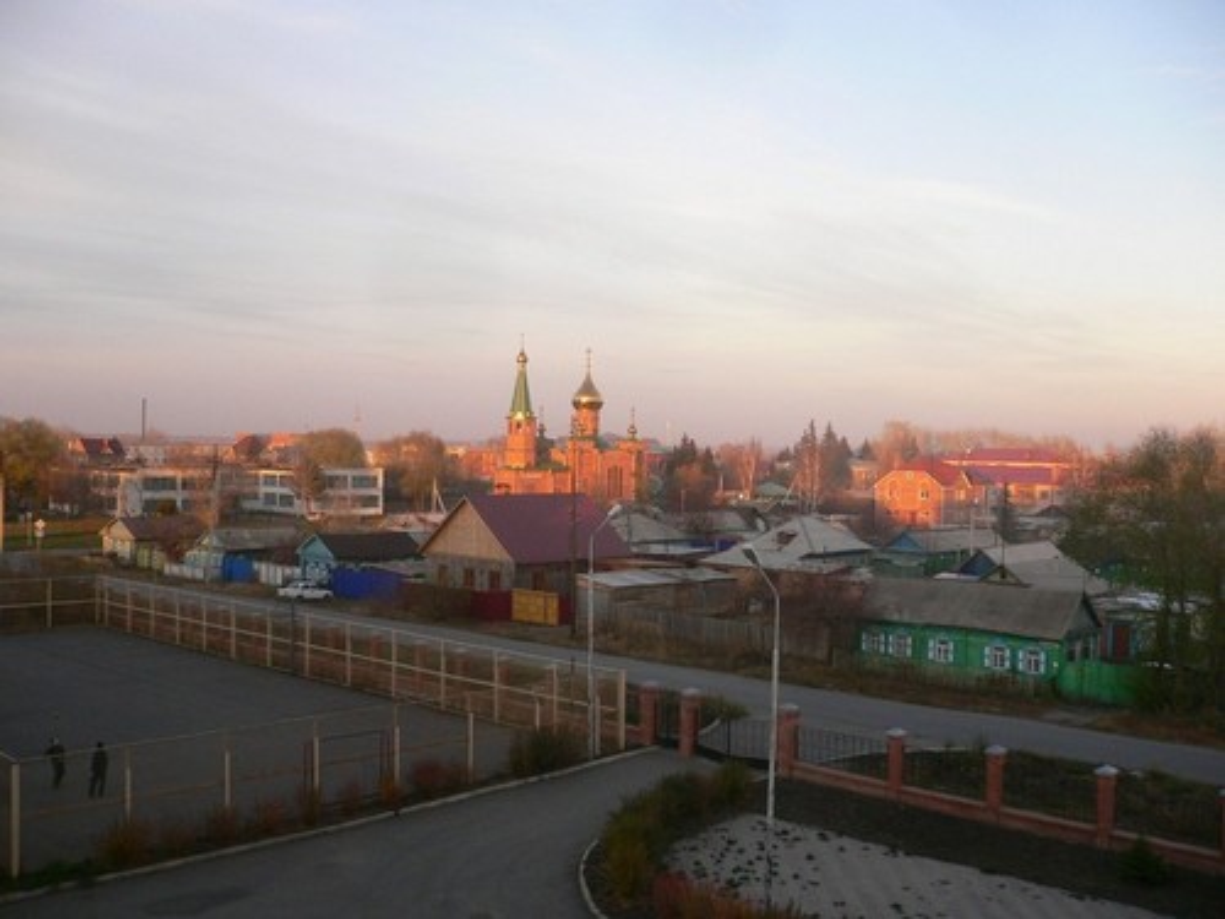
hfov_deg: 52.6
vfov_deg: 40.7
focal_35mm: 35
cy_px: 460
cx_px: 612
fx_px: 1239
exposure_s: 1/160
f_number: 2.8
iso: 80
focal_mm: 5.8
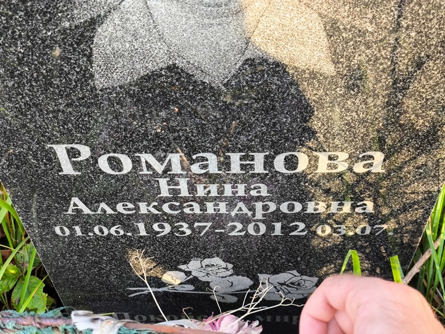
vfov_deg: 29.1
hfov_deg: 38.2
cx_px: 222
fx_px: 643
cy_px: 167
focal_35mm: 50
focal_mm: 4.71
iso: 80
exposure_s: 1/100
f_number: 1.7
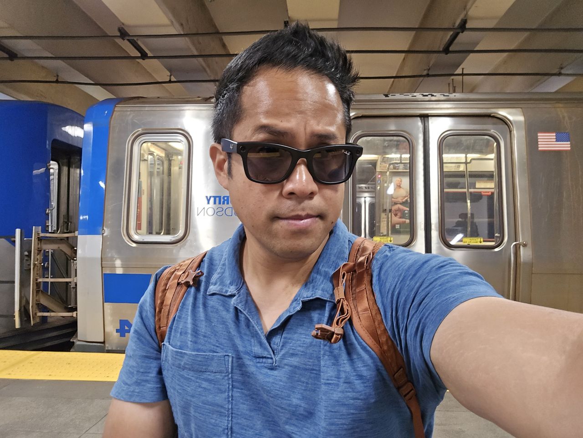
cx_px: 292
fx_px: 421
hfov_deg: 69.4
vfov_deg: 54.9
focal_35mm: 25
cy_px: 219
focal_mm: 3.3
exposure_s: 1/60
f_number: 2.2
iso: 400
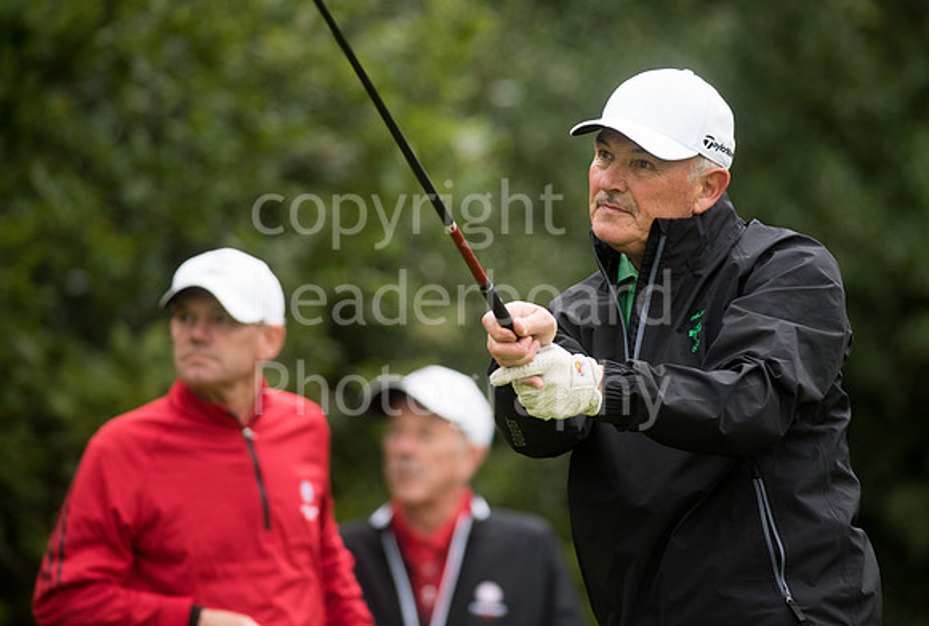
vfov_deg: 3.8
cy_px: 248
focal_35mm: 365
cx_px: 491
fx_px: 9444
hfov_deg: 5.6
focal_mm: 300
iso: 1000
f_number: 4
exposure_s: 1/1600
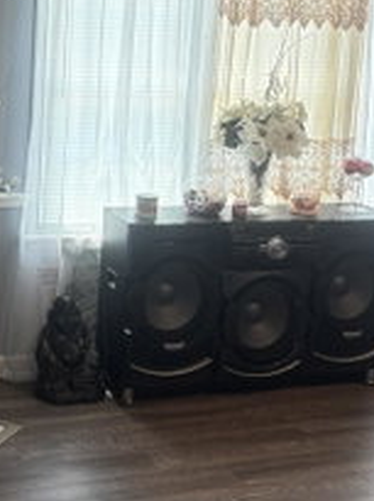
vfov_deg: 31.3
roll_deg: -2.4
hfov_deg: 23.2
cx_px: 27
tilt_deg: -8.9
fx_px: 882
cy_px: 137
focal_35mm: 61
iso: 125
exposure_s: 1/60
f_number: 1.6
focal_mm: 5.96
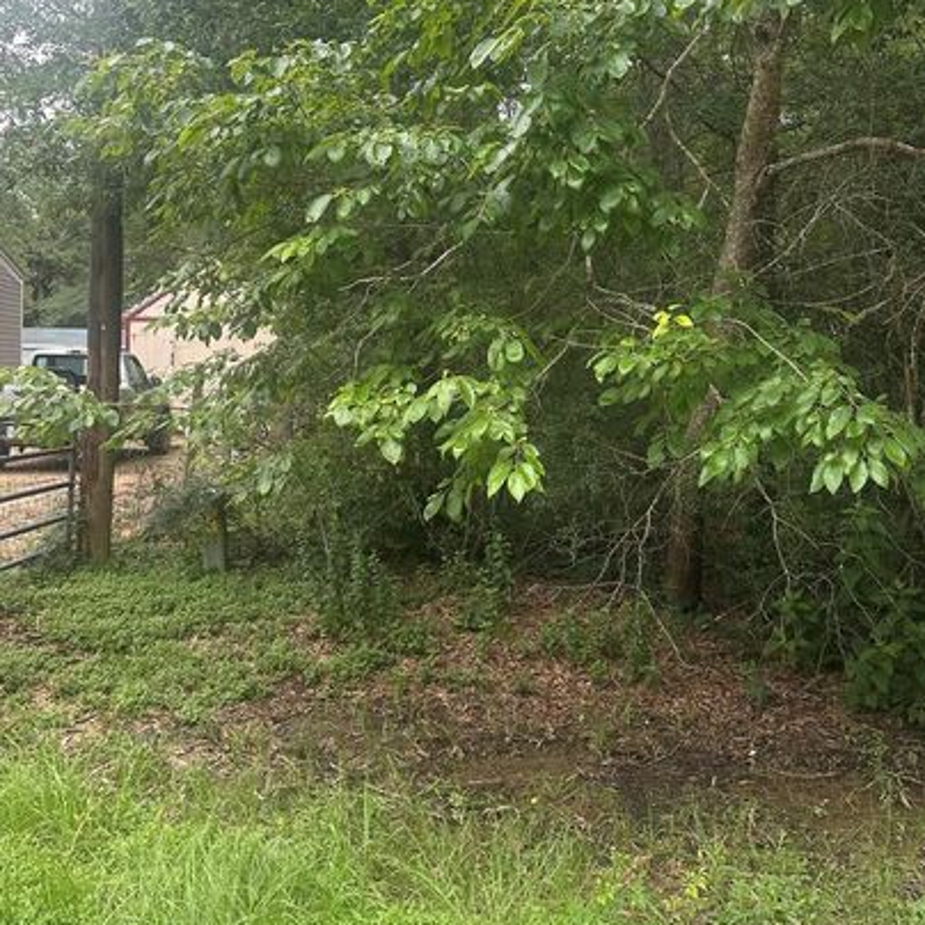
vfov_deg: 47.1
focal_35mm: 35
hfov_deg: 47.2
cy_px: 397
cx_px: 426
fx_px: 1058
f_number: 1.78
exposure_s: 1/395
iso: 80
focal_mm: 6.86
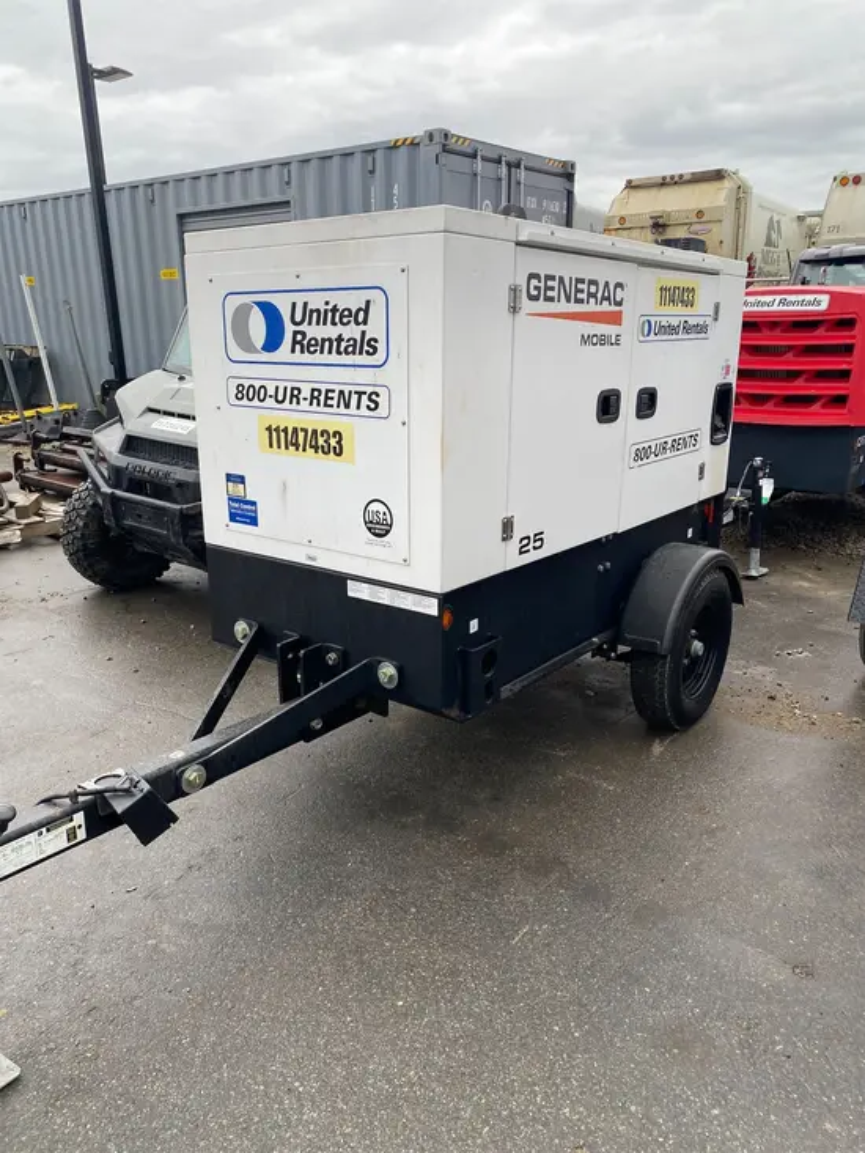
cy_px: 576
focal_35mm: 26
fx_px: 866
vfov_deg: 67.3
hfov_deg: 53.1
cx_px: 432
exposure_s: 1/321
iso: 32
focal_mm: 4.25
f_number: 1.8
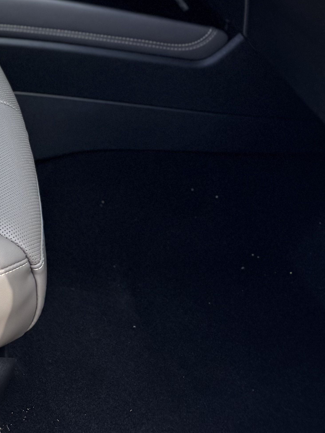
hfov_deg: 18.8
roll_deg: +5.3
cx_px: -148
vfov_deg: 24.3
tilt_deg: -15.1
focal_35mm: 70
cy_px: -127
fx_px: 876
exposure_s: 1/510
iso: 80
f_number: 1.78
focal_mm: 6.76
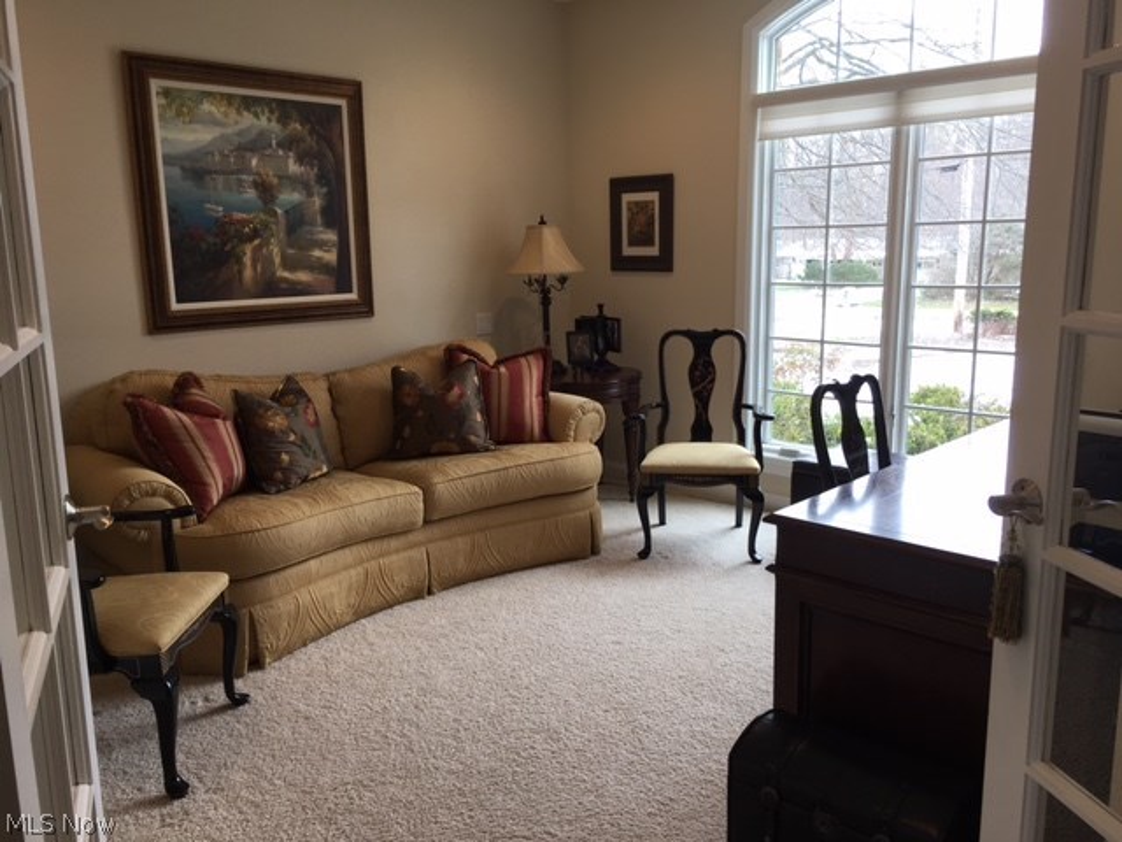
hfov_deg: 61.7
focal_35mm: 29
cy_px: 421
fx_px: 940
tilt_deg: -11.4
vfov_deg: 48.2
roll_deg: +1.2
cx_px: 561
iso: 25
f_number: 2.2
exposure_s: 1/60
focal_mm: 4.15
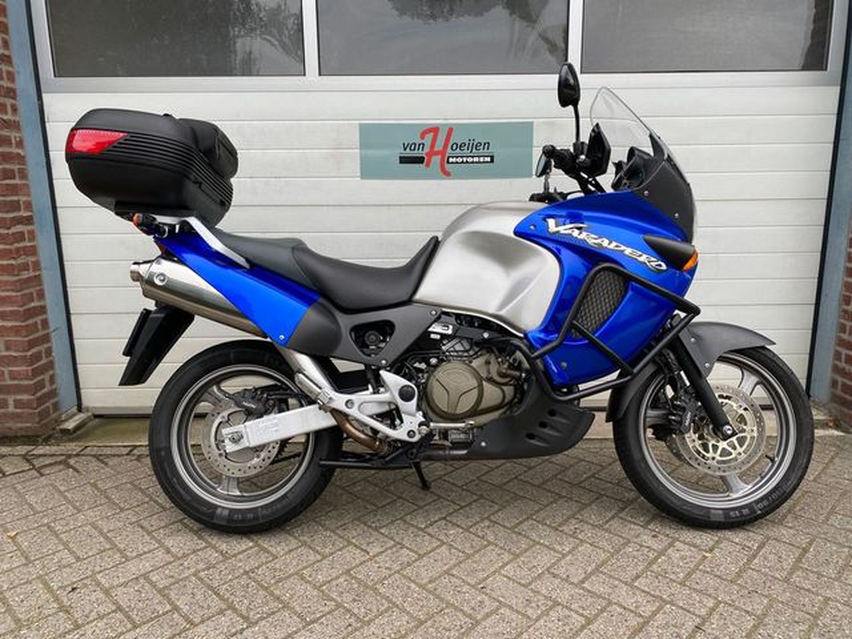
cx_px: 426
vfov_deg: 53.1
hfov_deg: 67.3
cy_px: 320
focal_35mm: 26
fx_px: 640
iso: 32
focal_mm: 4.25
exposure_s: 1/185
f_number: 1.8
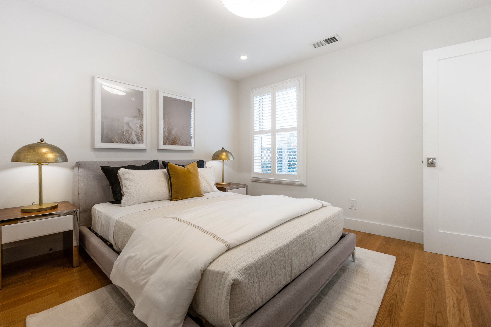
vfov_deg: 73.7
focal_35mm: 16
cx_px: 240
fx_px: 218
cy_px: 158
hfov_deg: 96.8
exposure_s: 1/20
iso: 400
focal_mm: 15
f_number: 11
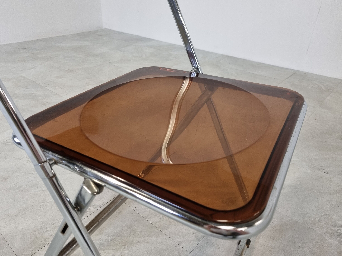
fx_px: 257
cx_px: 171
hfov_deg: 67.3
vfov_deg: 53.1
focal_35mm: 26
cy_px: 128
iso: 250
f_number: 1.8
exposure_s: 1/100
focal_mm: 5.4
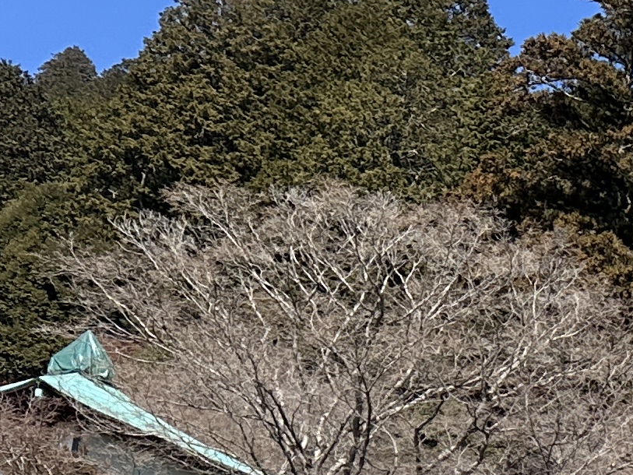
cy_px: 848
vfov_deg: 11.6
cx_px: 1464
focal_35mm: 119
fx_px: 2176
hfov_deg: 13.0
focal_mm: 6.86
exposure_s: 1/3861
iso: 80
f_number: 1.78
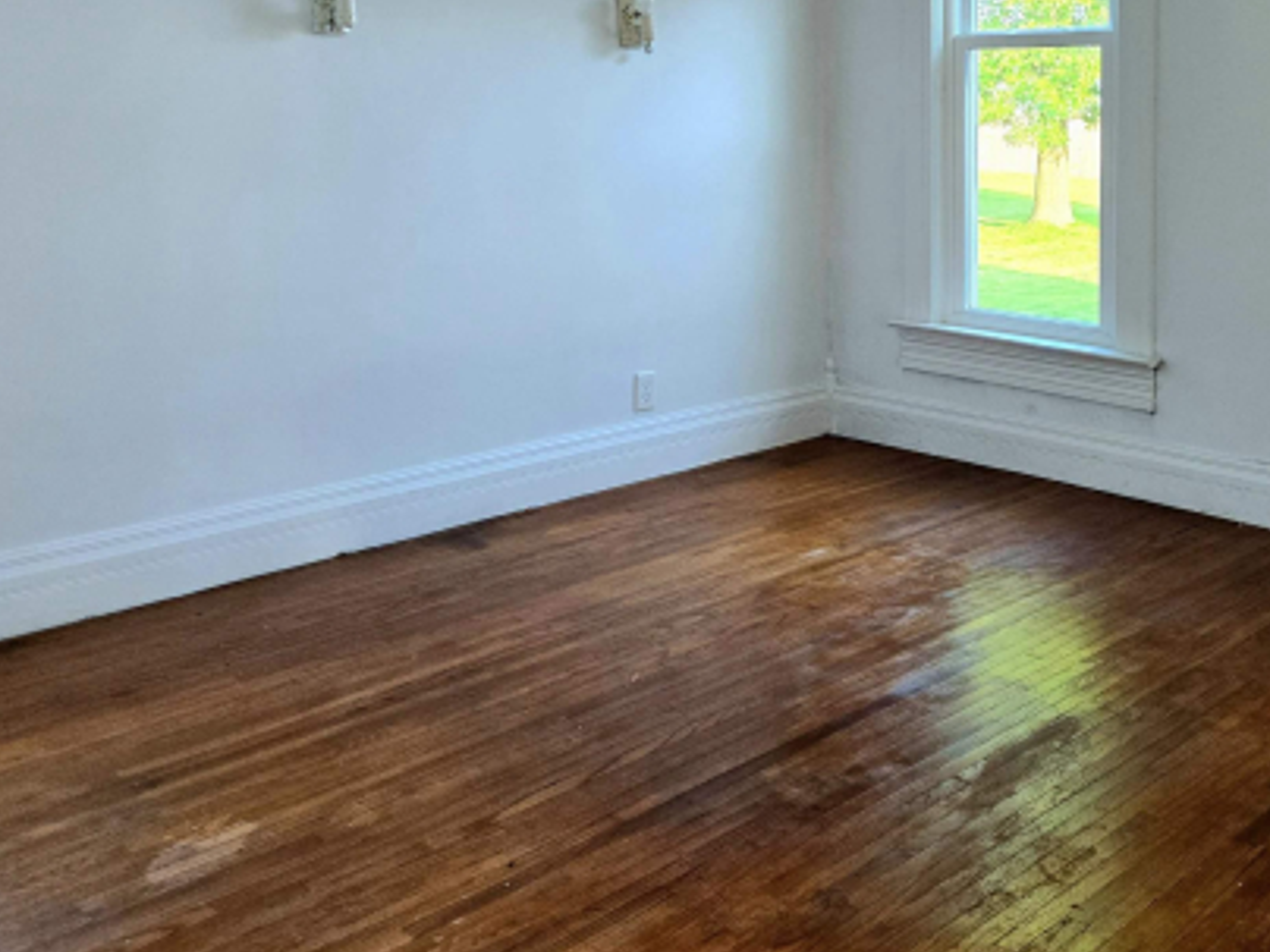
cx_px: 951
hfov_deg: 47.2
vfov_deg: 36.7
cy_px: 226
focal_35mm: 38
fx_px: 1394
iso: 160
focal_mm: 5.4
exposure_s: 1/182
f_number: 1.8
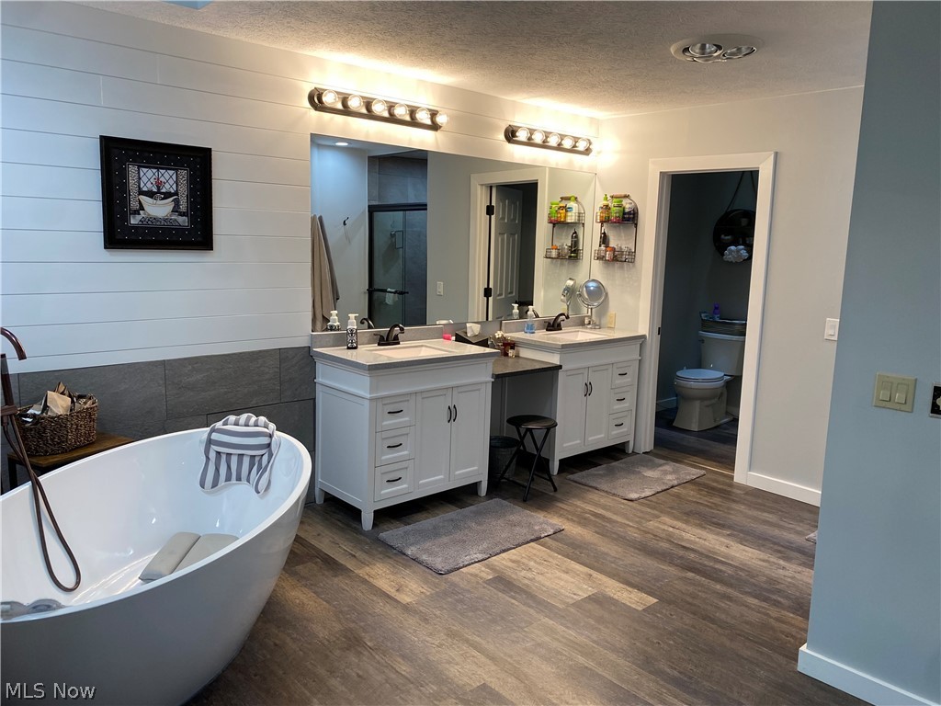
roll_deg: -1.7
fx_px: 707
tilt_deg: -8.6
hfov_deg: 67.3
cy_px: 353
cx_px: 470
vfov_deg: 53.1
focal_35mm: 26
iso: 125
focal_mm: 4.25
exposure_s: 1/120
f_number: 1.8
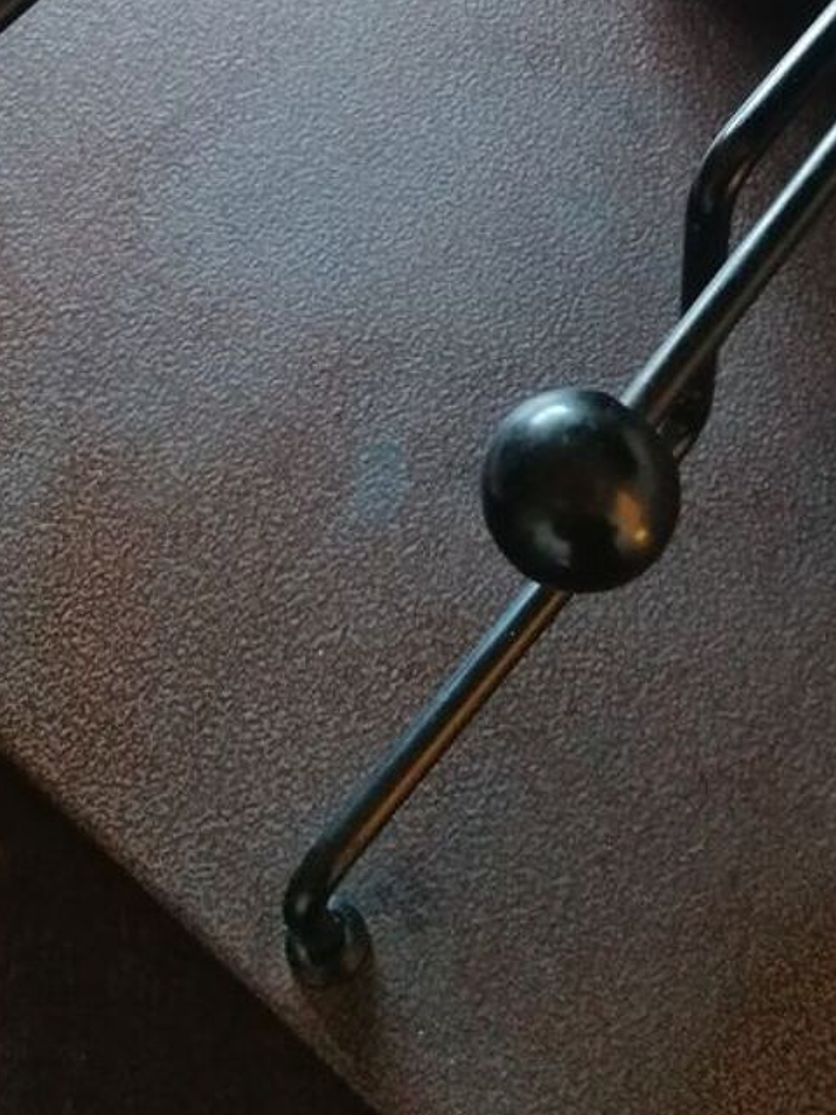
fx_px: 1804
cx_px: 541
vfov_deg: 31.8
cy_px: 8
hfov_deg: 26.0
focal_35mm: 56
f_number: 1.8
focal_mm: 3.95
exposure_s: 1/33.3
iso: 320
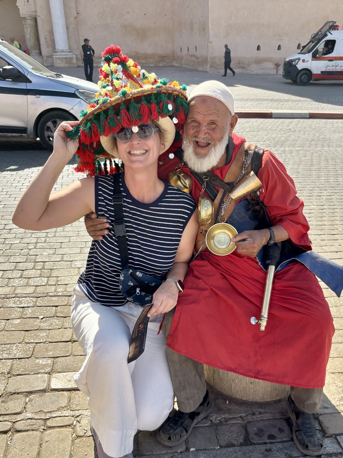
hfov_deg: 53.1
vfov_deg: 67.3
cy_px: 229
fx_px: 344
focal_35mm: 26
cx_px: 172
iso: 50
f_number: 1.6
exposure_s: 1/1590
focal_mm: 5.96
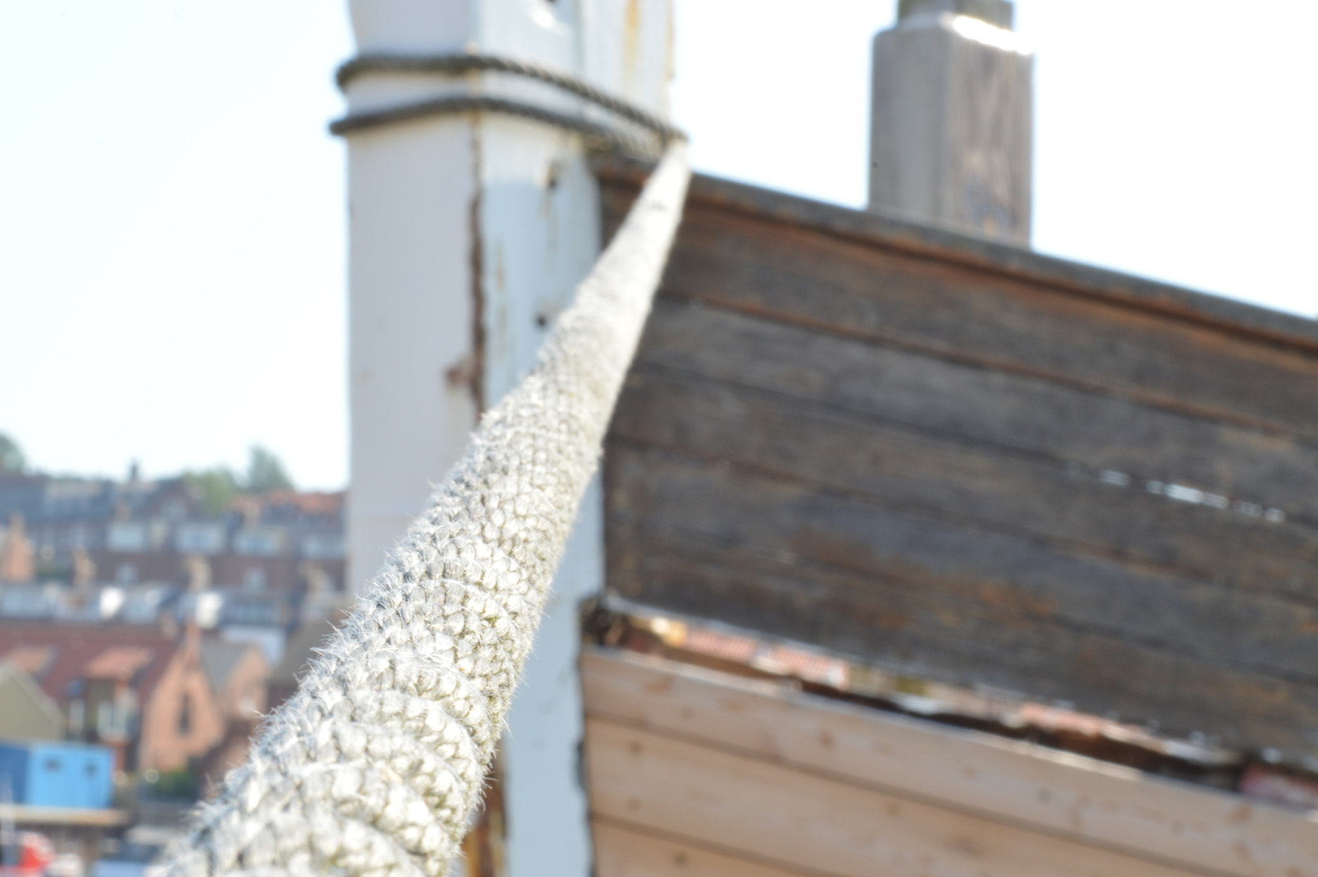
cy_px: 438
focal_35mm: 90
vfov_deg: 15.2
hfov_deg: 22.6
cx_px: 659
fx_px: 3292
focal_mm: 60
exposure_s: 1/15
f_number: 32
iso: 200
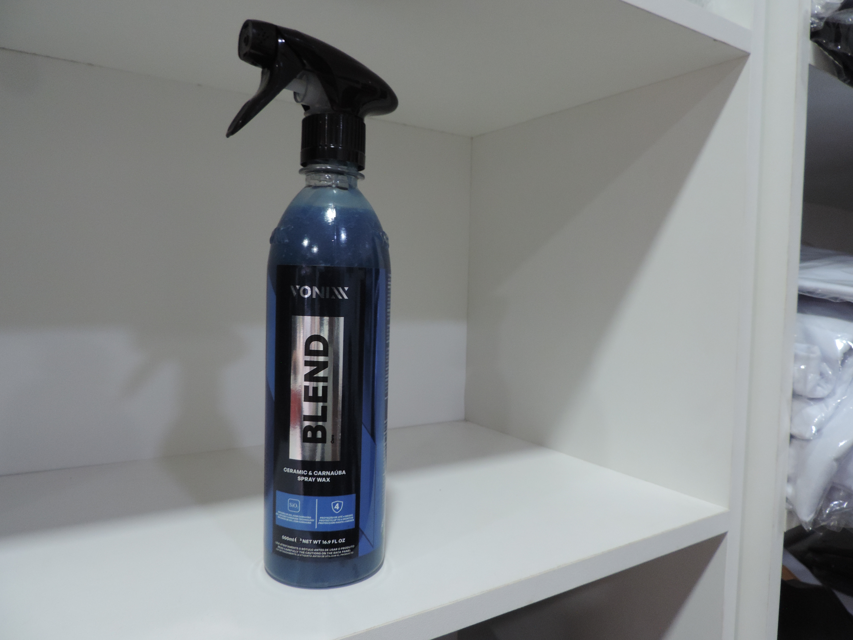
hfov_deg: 71.6
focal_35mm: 24
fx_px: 591
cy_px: 320
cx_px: 426
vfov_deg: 56.8
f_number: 3
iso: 280
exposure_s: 1/30
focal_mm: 4.3
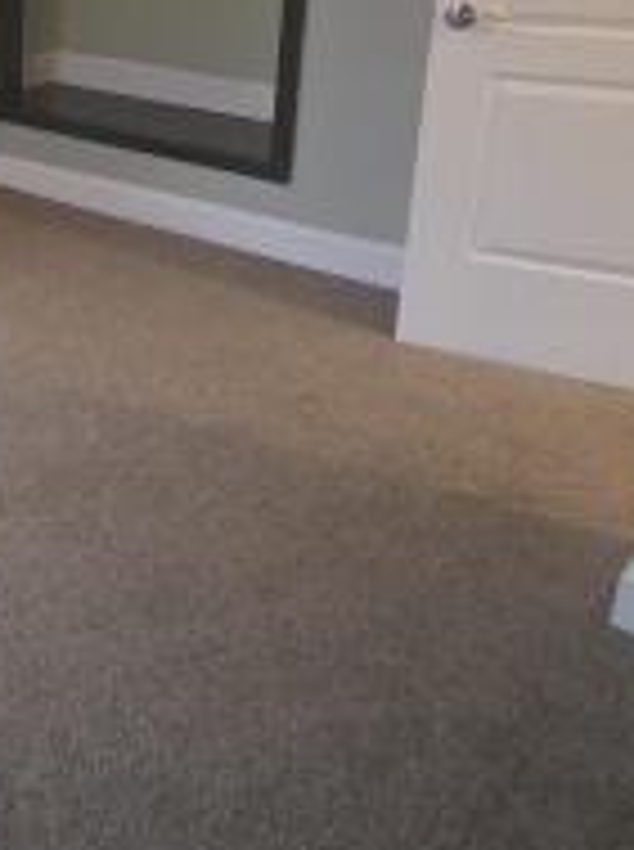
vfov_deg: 39.9
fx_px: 1127
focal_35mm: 46
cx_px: -234
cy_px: 187
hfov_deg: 25.9
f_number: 1.9
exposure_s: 1/60
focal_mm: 2.2
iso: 1000
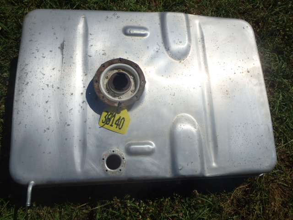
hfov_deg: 63.4
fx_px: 237
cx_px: 146
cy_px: 110
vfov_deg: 49.7
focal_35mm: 28
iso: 125
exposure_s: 1/500
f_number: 11
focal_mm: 5
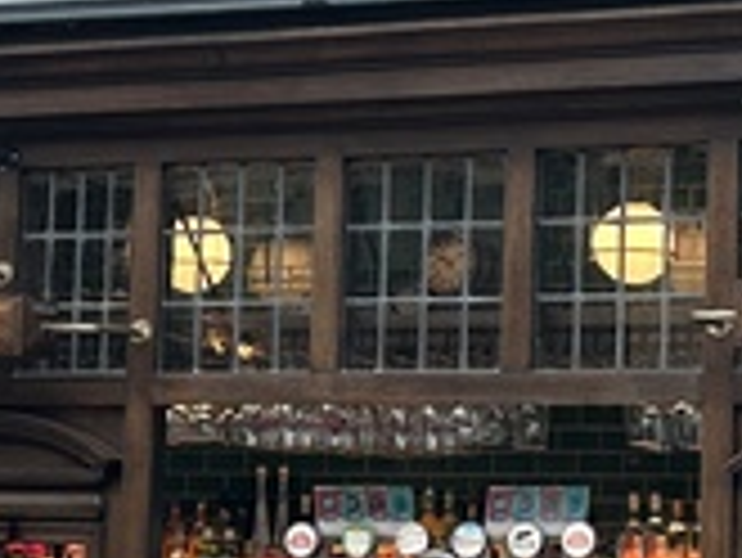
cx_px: 582
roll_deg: -0.8
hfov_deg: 15.4
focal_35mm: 127
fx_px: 2724
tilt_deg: +2.5
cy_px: 328
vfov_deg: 11.7
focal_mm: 6.86
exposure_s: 1/121
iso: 100
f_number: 1.78
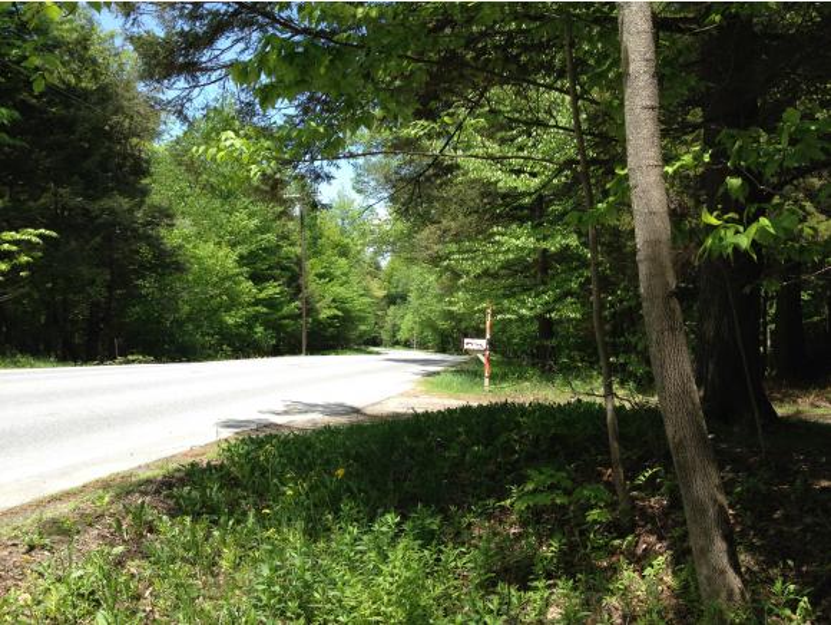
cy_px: 312
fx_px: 841
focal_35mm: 35
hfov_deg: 52.6
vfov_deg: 40.8
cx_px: 416
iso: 50
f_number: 2.4
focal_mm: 4.28
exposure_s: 1/642
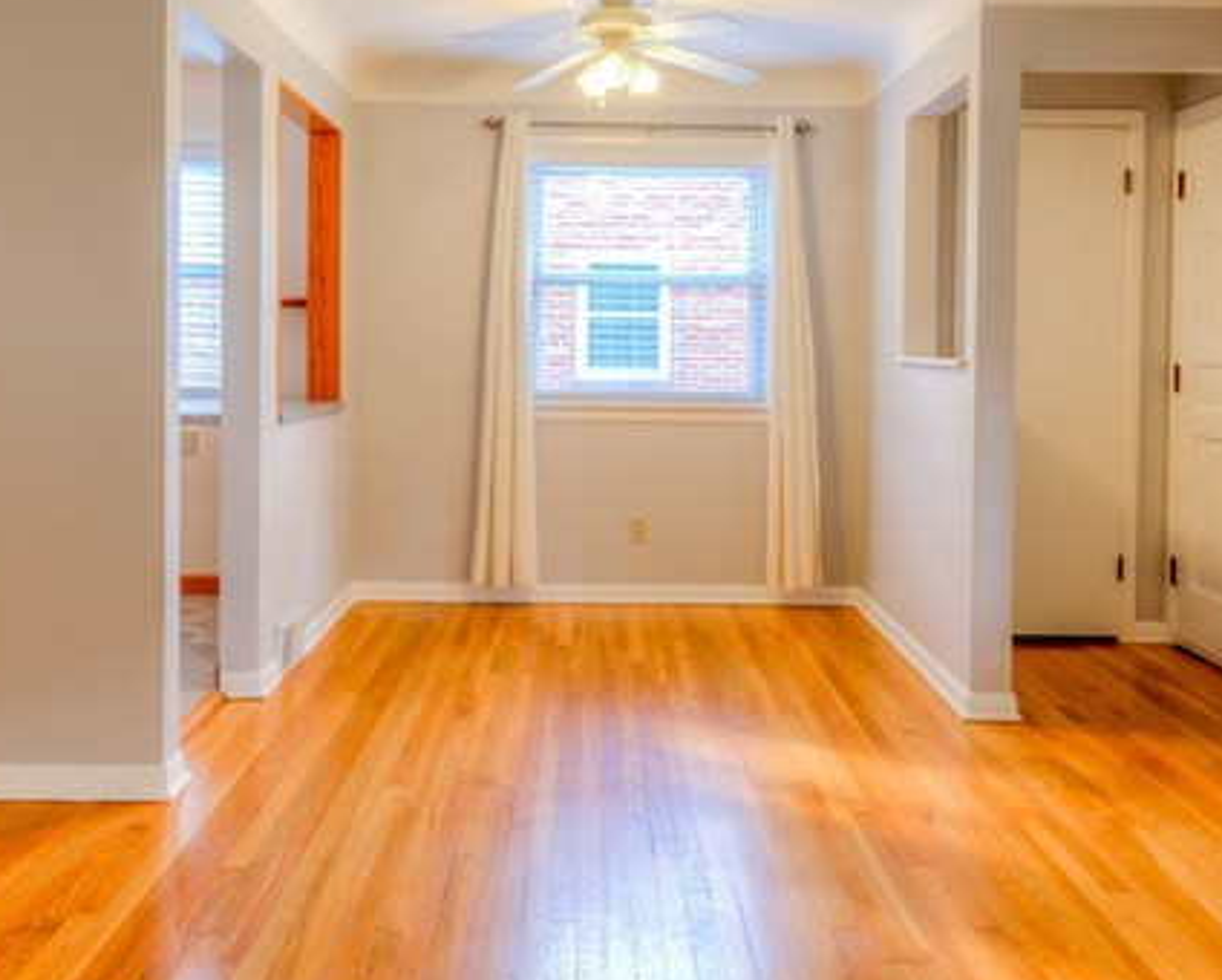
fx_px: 1303
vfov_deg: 40.8
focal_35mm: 36
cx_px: 602
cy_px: 350
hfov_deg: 50.2
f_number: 10
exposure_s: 1/2.5
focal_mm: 15
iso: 100
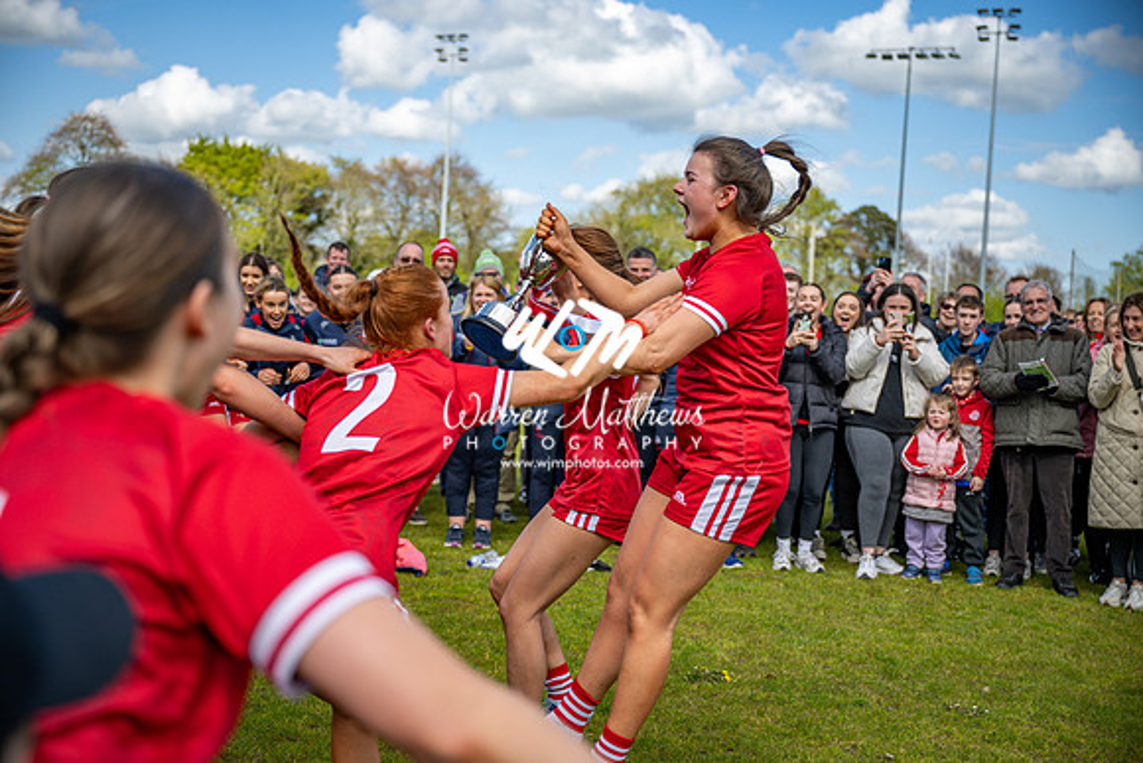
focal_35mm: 47
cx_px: 572
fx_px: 1493
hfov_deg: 41.9
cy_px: 382
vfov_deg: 28.7
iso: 100
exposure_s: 1/1600
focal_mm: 47
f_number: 2.8
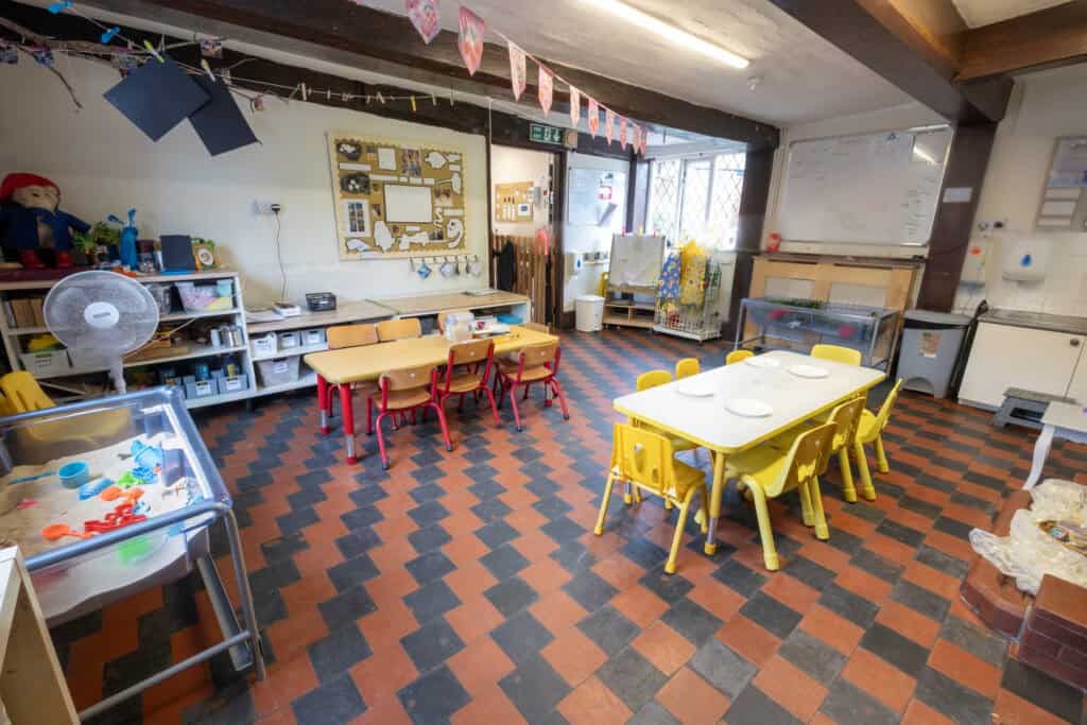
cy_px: 362
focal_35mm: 15
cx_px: 544
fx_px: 453
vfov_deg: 77.3
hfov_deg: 100.4
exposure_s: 1/3.33
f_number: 10
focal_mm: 10
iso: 320
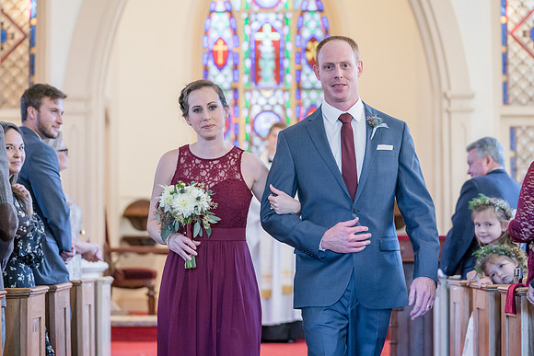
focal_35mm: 95
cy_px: 173
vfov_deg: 14.4
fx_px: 1411
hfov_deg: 21.4
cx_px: 261
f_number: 2.8
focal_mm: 83
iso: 2000
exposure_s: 1/160
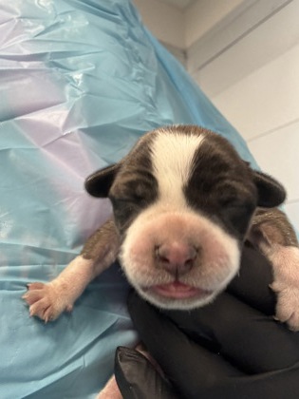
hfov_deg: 46.8
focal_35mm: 30
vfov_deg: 60.0
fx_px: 346
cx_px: 150
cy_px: 200
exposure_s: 1/60
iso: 250
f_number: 1.9
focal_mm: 2.69
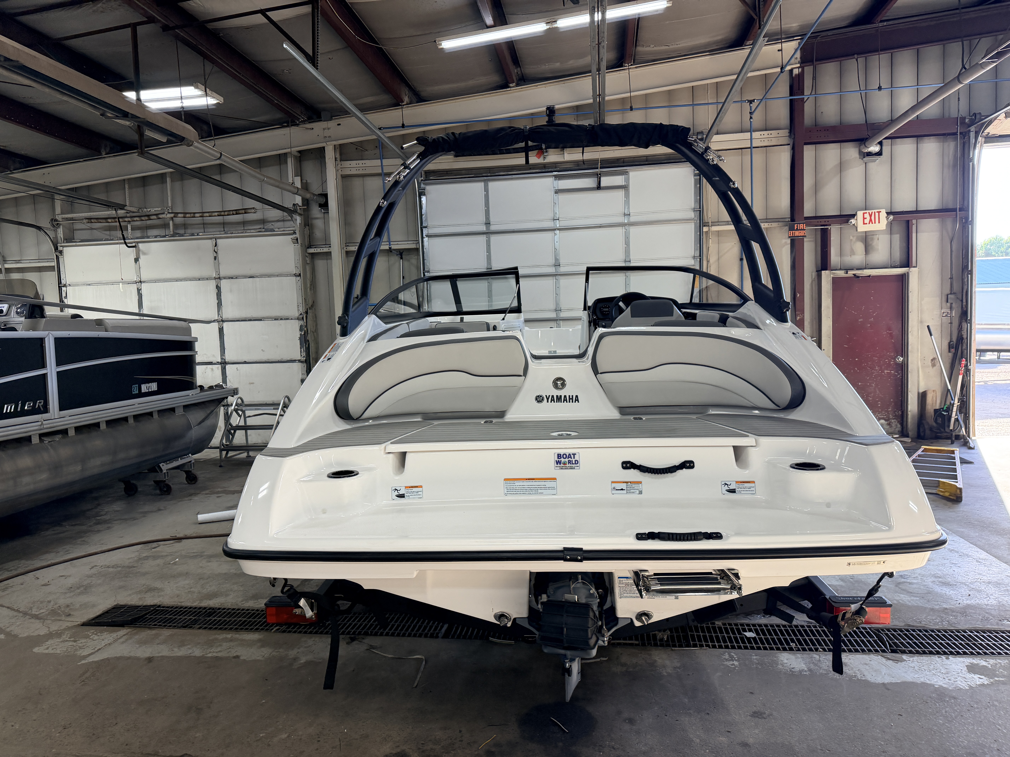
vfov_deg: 56.8
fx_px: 700
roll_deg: +1.1
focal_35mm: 24
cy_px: 378
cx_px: 505
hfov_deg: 71.6
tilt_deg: -2.7
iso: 160
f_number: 1.78
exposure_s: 1/207
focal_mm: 6.76
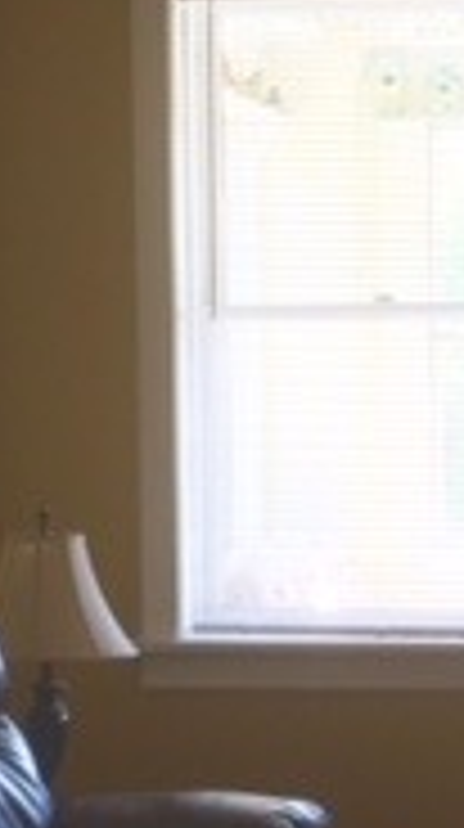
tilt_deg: -2.4
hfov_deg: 10.8
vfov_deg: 19.5
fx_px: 2415
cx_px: 554
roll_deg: +1.0
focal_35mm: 110
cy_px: 450
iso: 40
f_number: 2.2
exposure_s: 1/60
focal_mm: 4.15
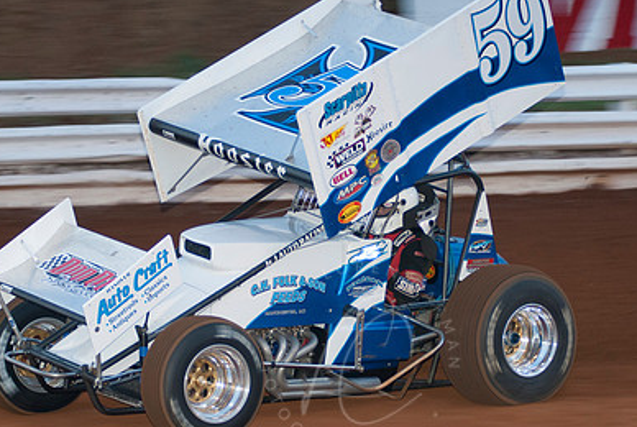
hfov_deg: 9.6
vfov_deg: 6.5
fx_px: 3775
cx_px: 360
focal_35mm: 213
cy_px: 207
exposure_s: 1/400
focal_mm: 95
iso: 250
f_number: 2.8
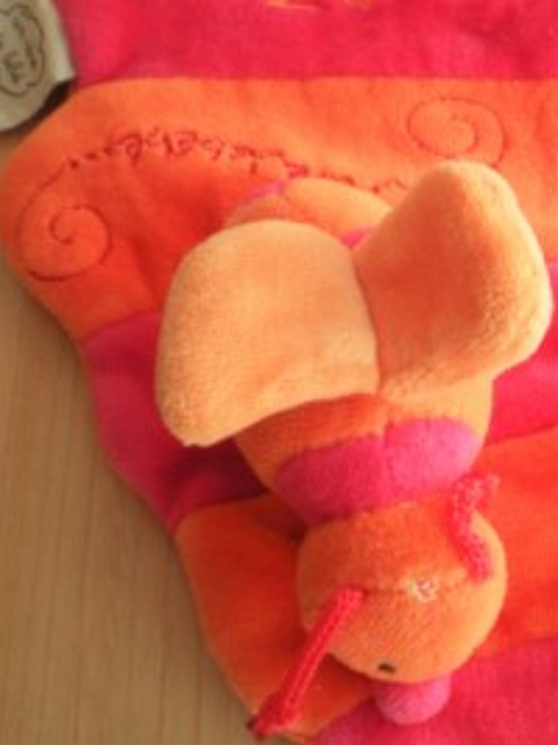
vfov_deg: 26.2
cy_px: 234
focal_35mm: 74
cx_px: 469
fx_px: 1592
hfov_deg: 19.6
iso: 82
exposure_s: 1/58
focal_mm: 6.3
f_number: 3.1
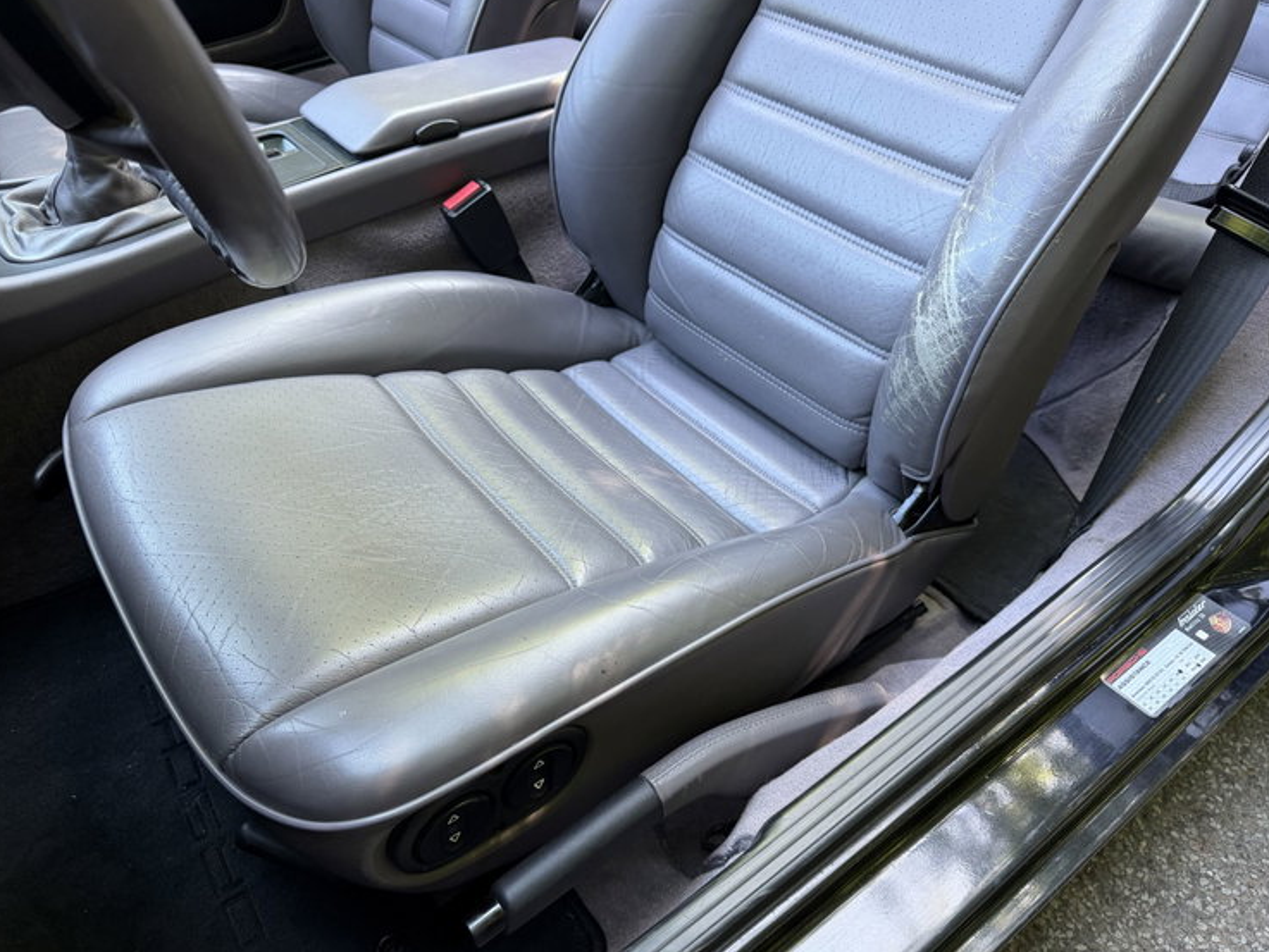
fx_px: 917
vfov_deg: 54.9
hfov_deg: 69.4
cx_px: 641
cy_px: 485
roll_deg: +0.8
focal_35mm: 25
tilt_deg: -42.4
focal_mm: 6.76
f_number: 1.78
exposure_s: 1/97
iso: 200
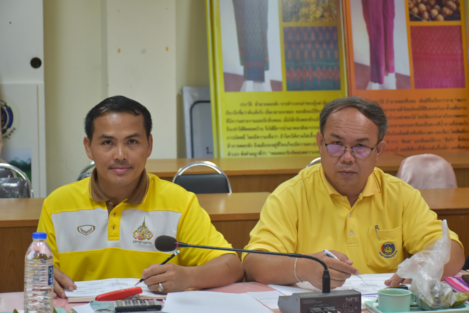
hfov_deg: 24.2
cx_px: 234
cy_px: 156
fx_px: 1094
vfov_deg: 16.3
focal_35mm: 84
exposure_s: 1/60
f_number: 4.8
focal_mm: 56
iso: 640
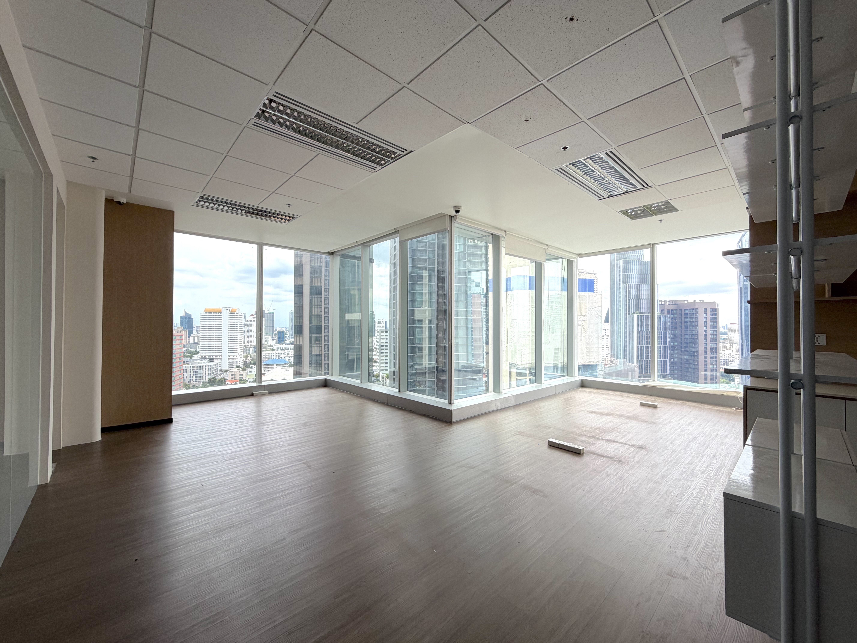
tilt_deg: +0.5
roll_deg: +0.2
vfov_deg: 85.7
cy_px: 322
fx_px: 347
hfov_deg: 102.1
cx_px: 428
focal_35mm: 14
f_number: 2.2
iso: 40
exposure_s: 1/217
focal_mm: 2.22
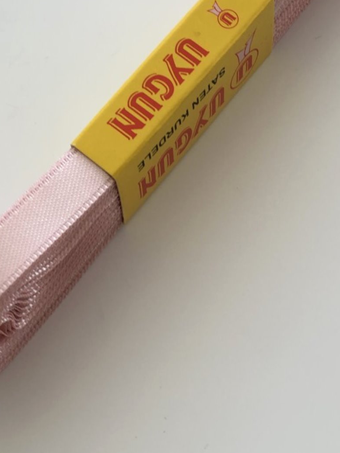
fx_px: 1297
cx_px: 167
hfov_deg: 14.9
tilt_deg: -59.9
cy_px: 90
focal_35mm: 99
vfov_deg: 19.6
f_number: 2.8
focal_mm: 6.6
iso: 25
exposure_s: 1/60
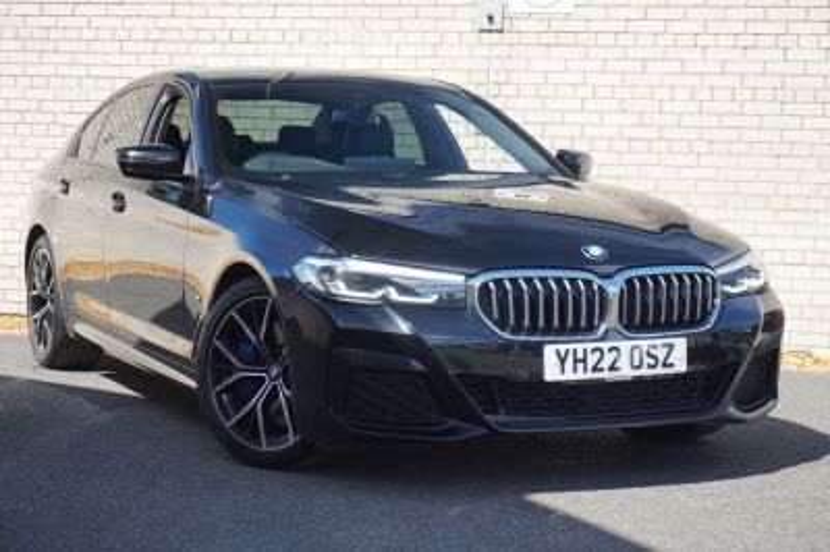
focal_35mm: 75
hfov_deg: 27.0
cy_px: 276
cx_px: 415
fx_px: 1728
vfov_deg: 18.2
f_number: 5.6
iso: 400
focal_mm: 50
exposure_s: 1/400
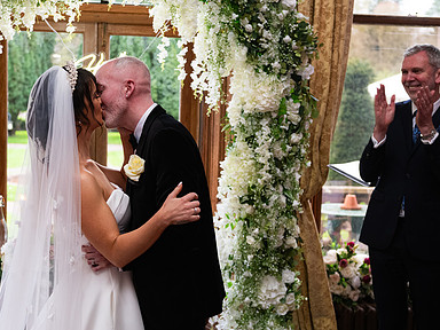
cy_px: 175
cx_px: 186
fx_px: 775
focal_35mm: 61
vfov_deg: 24.0
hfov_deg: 31.6
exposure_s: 1/160
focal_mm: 42
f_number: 3.5
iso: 1000
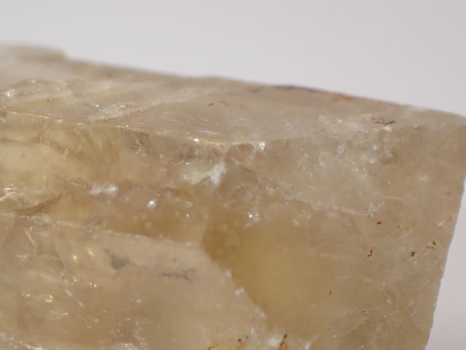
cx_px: 143
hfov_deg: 12.6
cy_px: 243
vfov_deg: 9.4
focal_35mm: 157
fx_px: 2114
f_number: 14
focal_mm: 18
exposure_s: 1/100
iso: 200
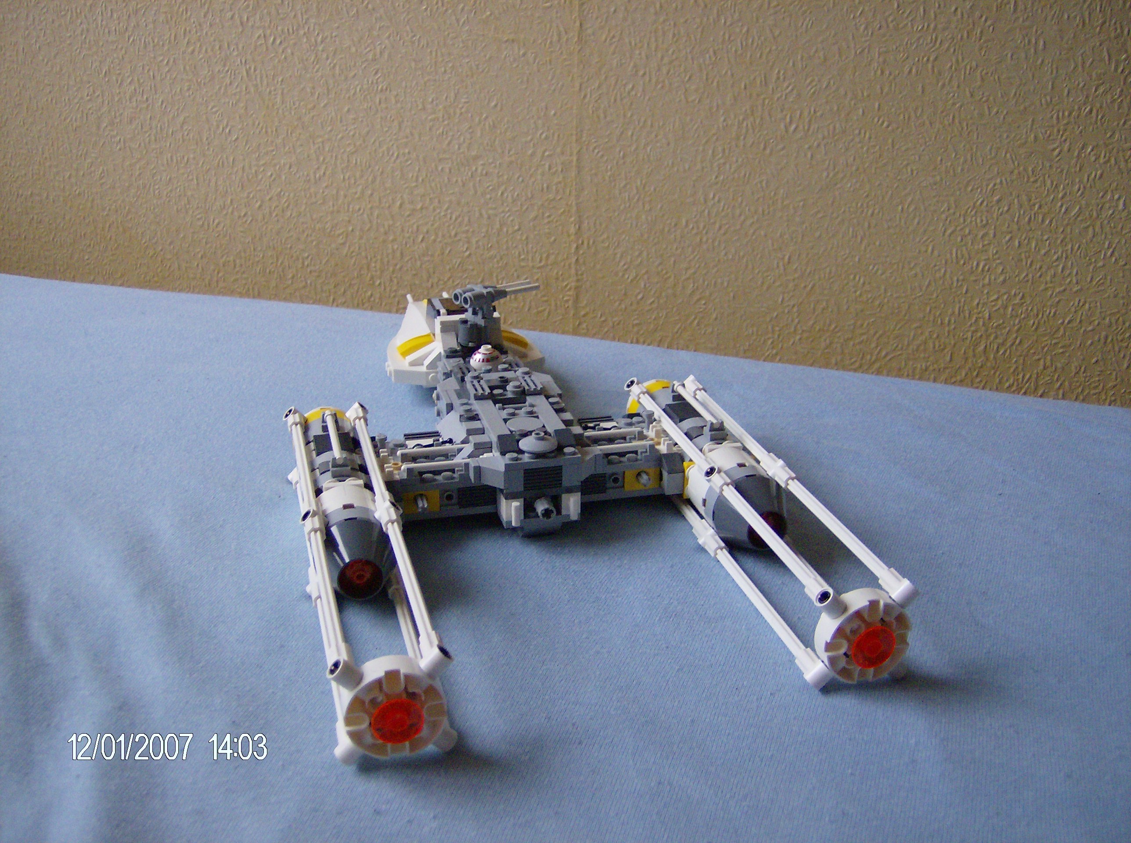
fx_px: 1174
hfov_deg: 51.5
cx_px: 566
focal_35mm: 36
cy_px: 422
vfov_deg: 39.5
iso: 192
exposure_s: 1/64
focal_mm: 6
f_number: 2.8
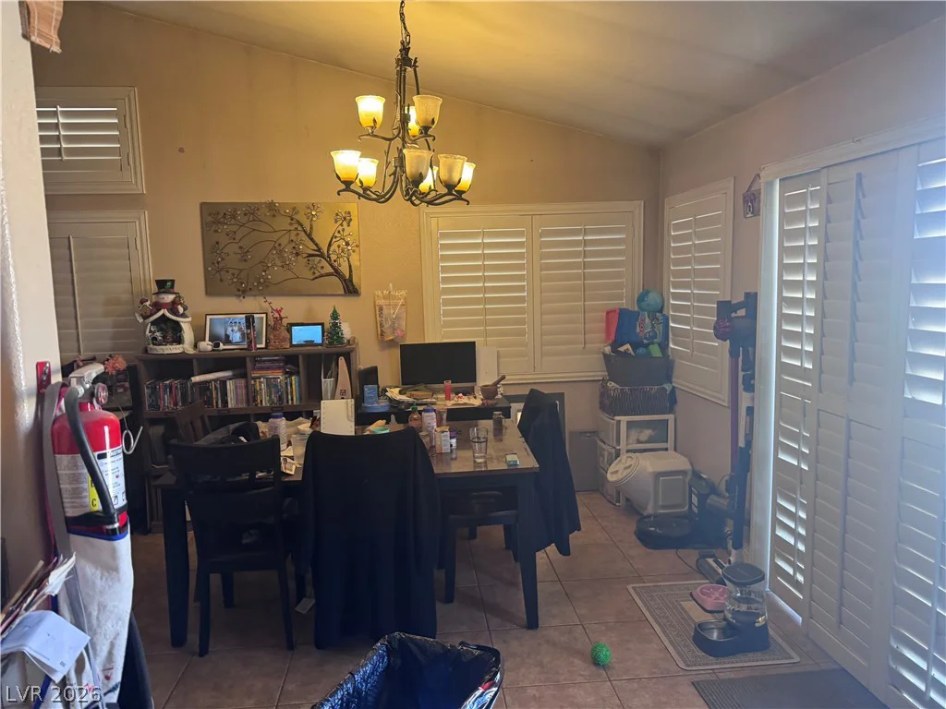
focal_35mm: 24
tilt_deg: -2.5
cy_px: 354
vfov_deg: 56.8
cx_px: 473
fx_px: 656
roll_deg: +1.7
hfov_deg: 71.6
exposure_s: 1/120
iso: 200
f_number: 1.78
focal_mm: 6.76
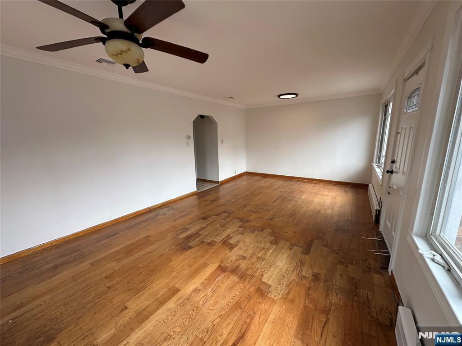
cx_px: 231
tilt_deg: -10.8
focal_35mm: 14
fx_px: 187
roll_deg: +0.8
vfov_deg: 85.7
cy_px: 173
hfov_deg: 102.1
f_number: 2.2
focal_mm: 2.22
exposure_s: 1/99
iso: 40
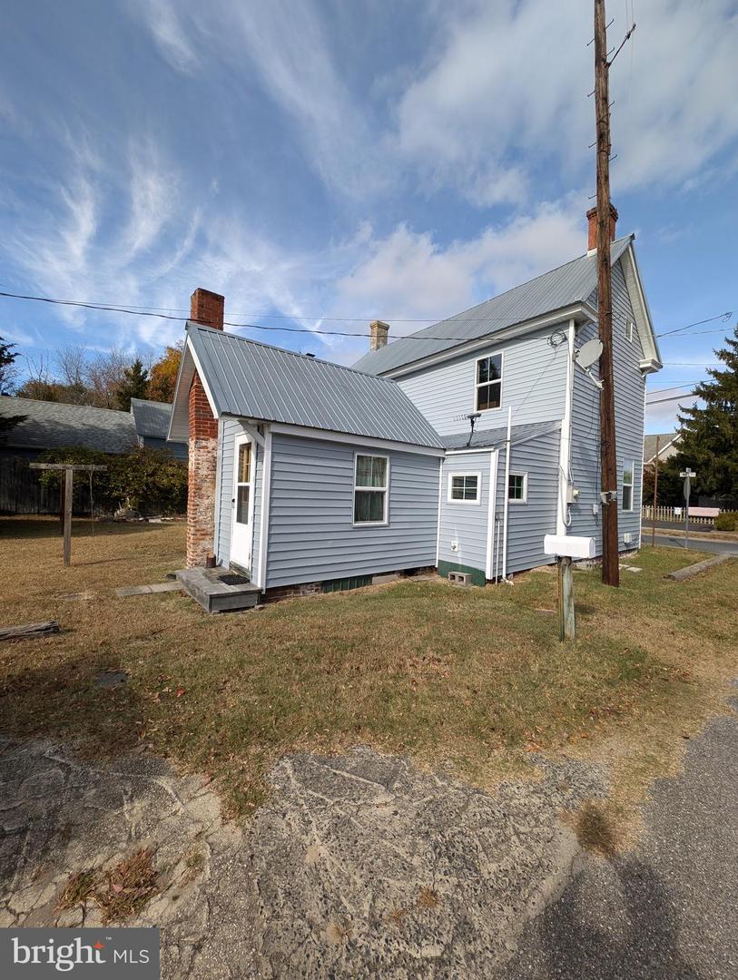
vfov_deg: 110.5
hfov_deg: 94.6
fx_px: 340
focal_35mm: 12
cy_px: 490
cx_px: 369
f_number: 1.95
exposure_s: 1/1361
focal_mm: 2.23
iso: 35
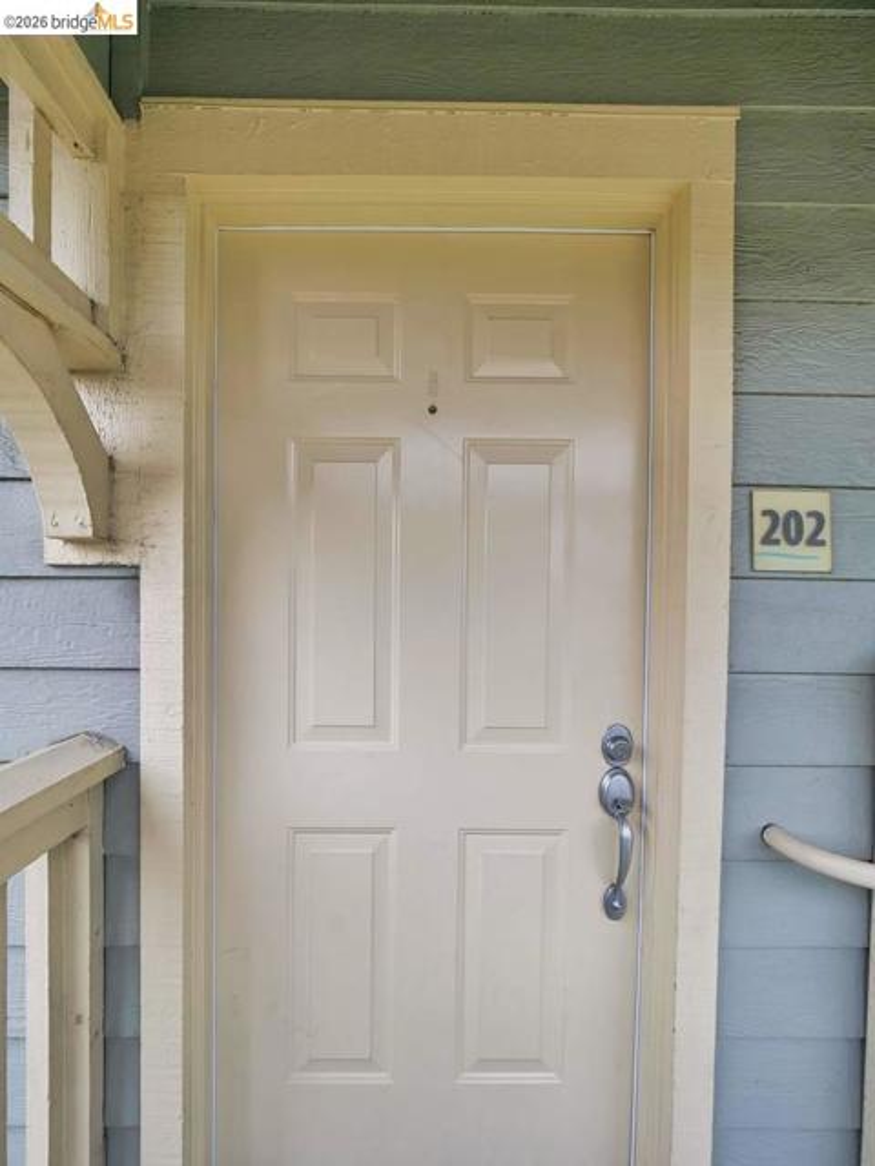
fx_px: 472
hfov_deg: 85.7
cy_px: 583
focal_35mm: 14
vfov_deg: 102.1
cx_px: 438
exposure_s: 1/125
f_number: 4
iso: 125
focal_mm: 7
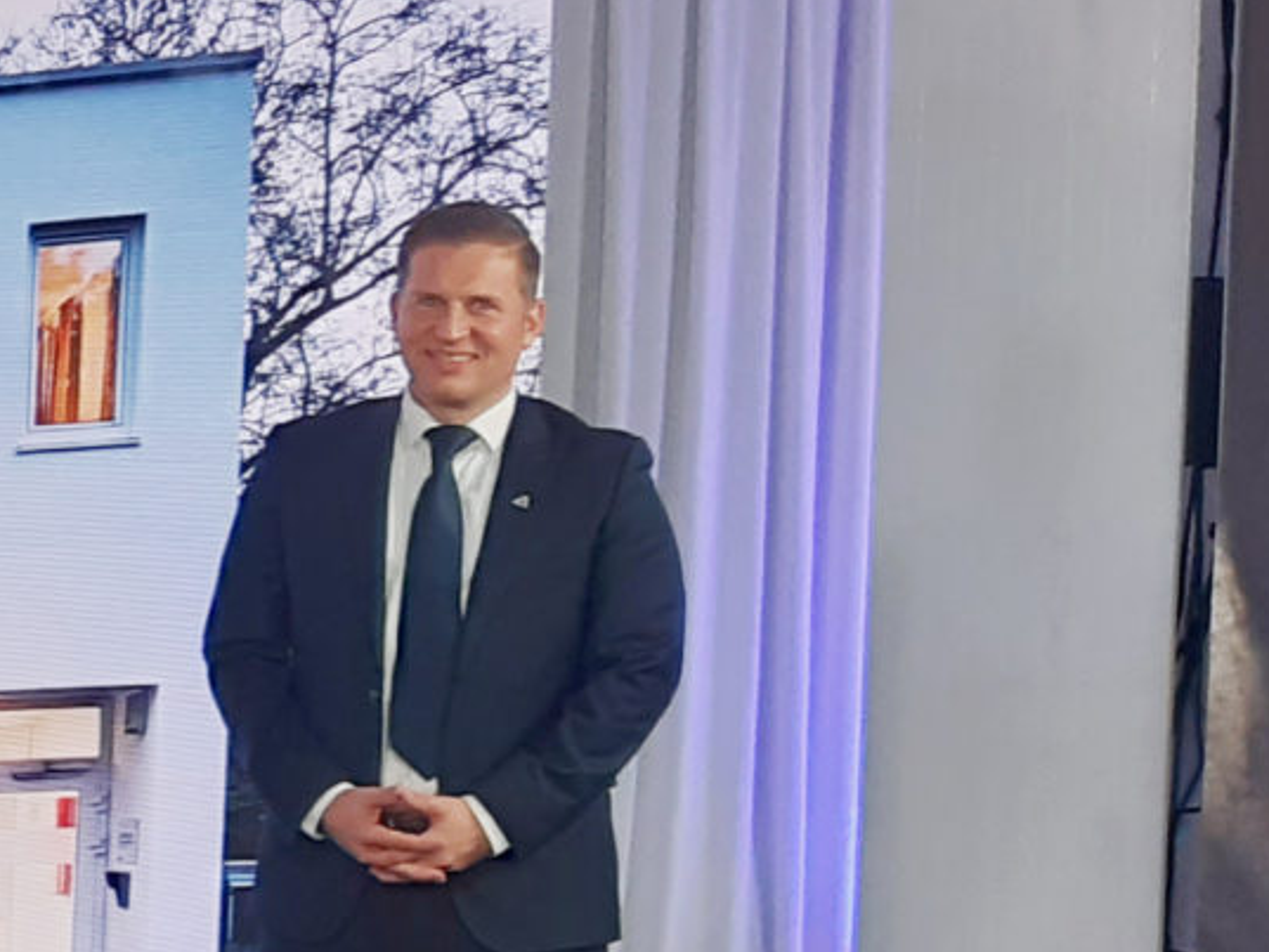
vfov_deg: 12.0
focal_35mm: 124
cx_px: -1628
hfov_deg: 12.8
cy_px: 539
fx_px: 4547
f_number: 1.7
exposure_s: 1/100
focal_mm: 3.92
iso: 64
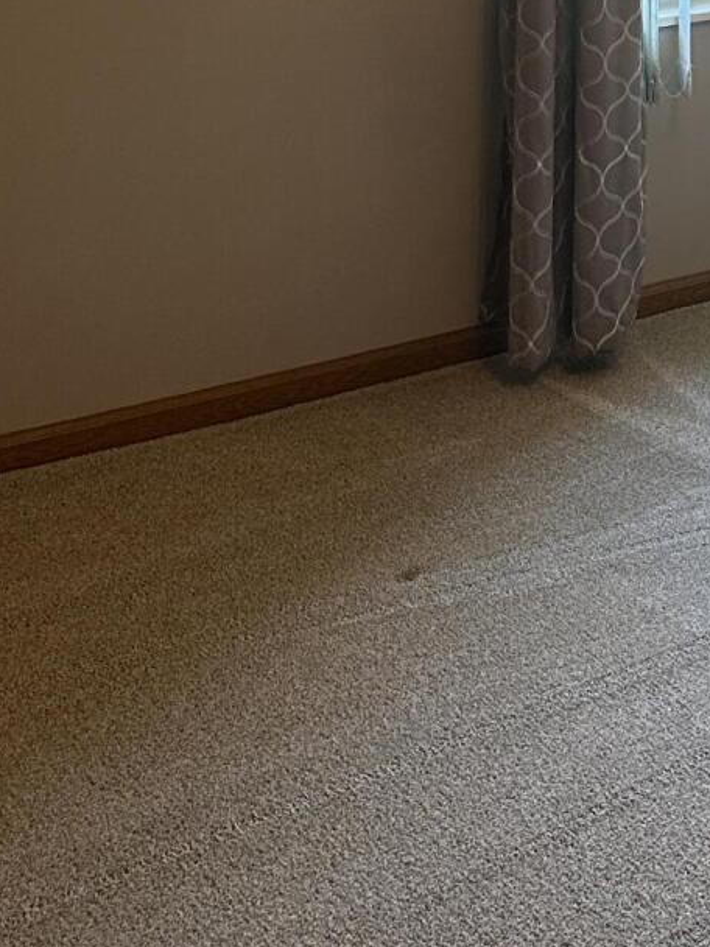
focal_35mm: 79
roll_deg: -1.6
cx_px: 1014
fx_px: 2160
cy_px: -179
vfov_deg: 22.8
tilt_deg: -5.0
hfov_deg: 17.1
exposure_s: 1/60
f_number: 1.78
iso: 160
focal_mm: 6.86
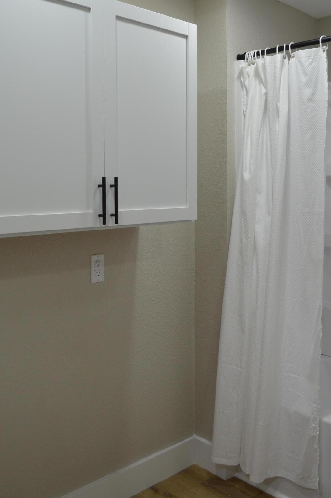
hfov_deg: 38.7
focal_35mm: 34
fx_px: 470
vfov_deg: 55.7
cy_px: 217
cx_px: 138
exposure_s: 1/80
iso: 400
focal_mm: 18
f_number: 4.5
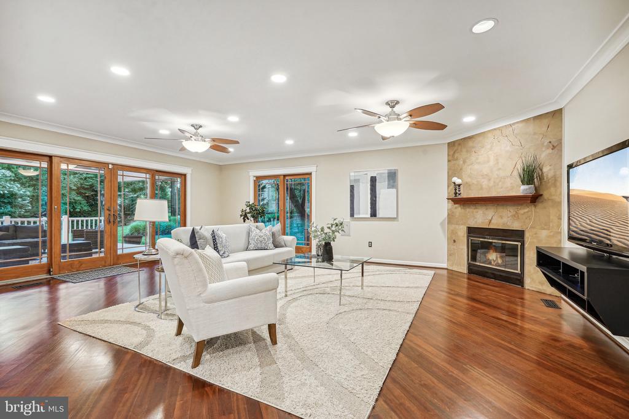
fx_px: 280
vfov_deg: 73.8
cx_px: 314
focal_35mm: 16
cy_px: 210
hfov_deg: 96.7
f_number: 9
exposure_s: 1/8
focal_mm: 16
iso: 640
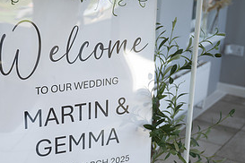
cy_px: 97
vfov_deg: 16.4
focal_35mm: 83
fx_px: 565
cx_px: 87
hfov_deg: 24.4
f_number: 2.8
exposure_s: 1/160
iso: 125
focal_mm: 39
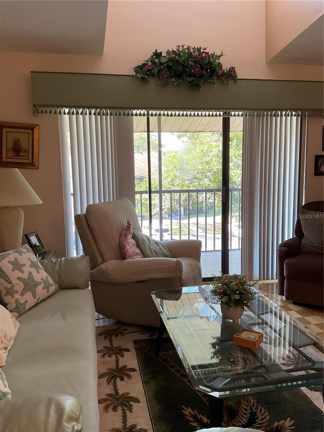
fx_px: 362
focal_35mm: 29
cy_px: 216
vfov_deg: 61.7
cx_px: 162
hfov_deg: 48.2
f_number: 1.8
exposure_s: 1/60
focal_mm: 3
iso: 50
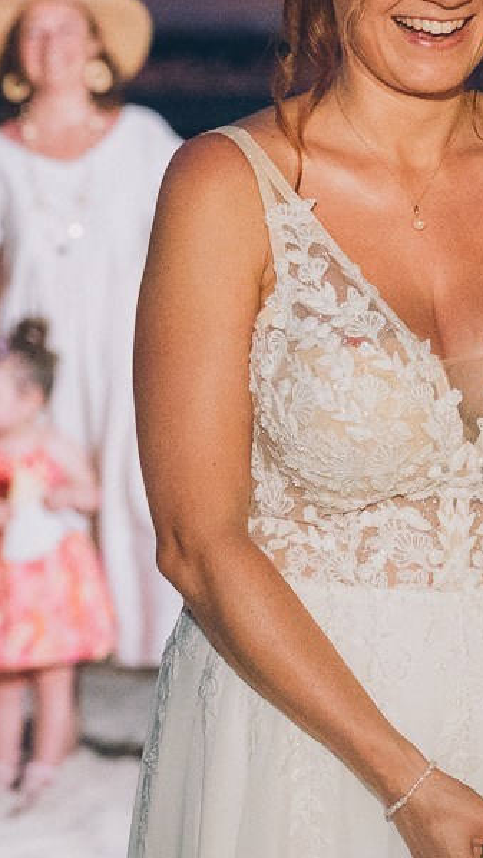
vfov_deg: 11.2
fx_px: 4371
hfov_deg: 6.2
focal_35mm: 192
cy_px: 297
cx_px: -435
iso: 3200
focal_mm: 50
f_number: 2.5
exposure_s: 1/250
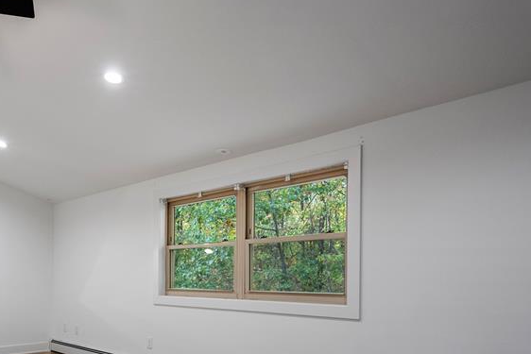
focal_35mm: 31
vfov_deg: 40.6
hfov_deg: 56.4
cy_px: 284
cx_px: 115
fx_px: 457
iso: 100
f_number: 4
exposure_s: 1/60
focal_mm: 17
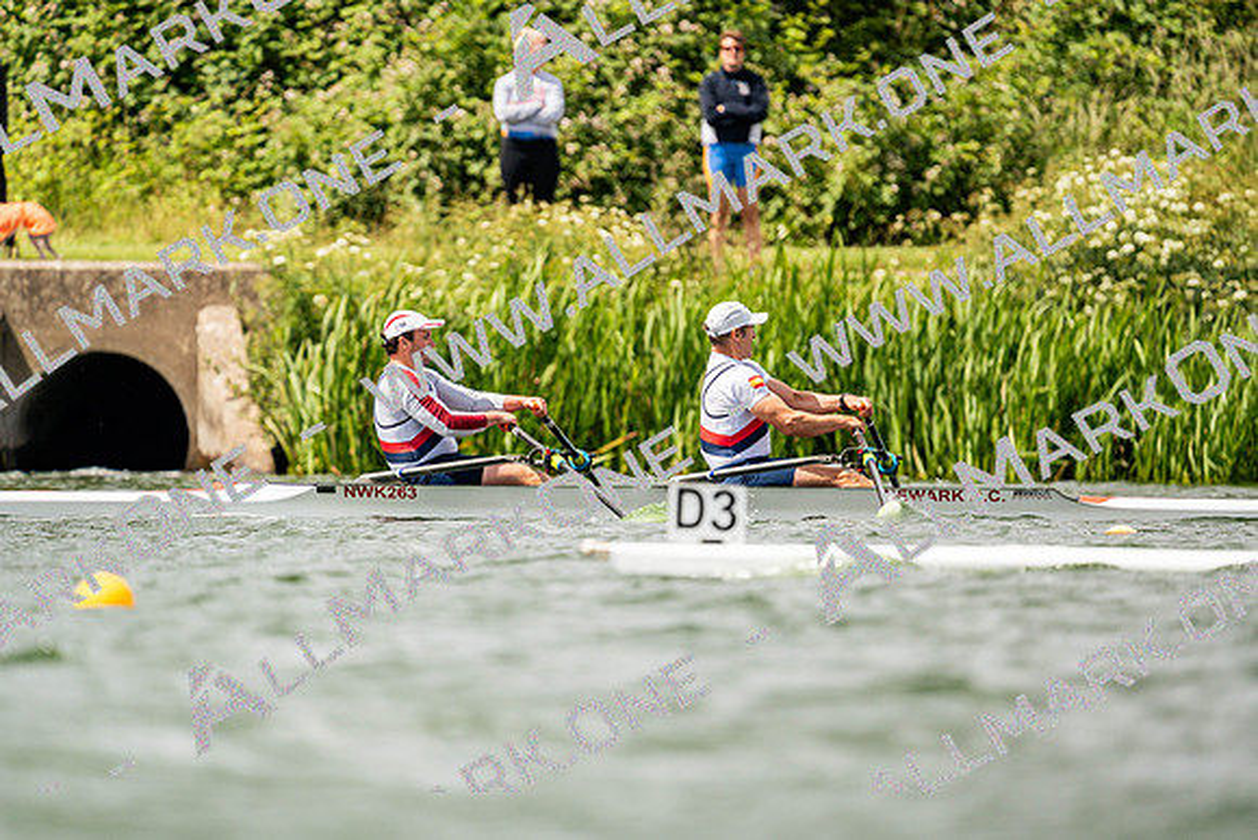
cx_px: 629
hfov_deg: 3.4
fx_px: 20971
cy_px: 420
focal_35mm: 600
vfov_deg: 2.3
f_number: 6.3
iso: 320
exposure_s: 1/2000
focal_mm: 600
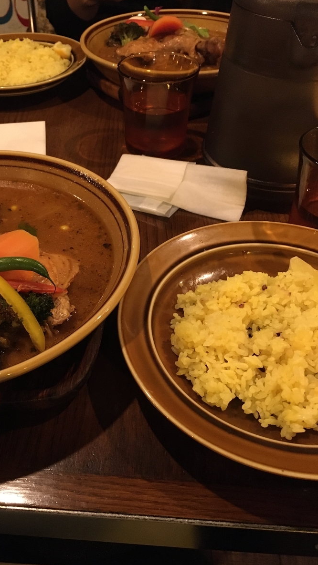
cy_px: 280
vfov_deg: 61.0
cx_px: 105
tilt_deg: -42.5
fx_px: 480
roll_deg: +2.1
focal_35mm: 32
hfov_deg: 36.3
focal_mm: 4.15
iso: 250
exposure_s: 1/15
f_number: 2.2
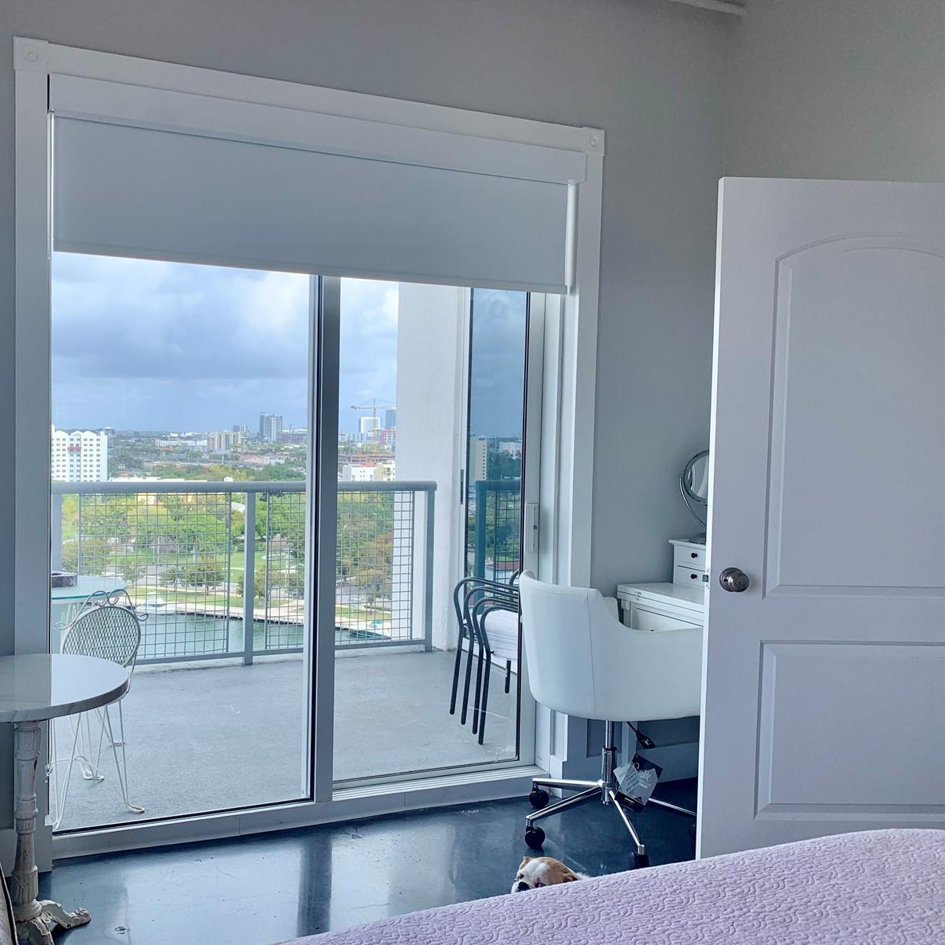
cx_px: 341
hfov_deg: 51.8
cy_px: 476
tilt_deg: -1.5
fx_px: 957
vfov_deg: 52.5
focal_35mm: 31
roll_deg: -0.5
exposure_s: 1/326
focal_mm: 4.25
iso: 25
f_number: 1.8
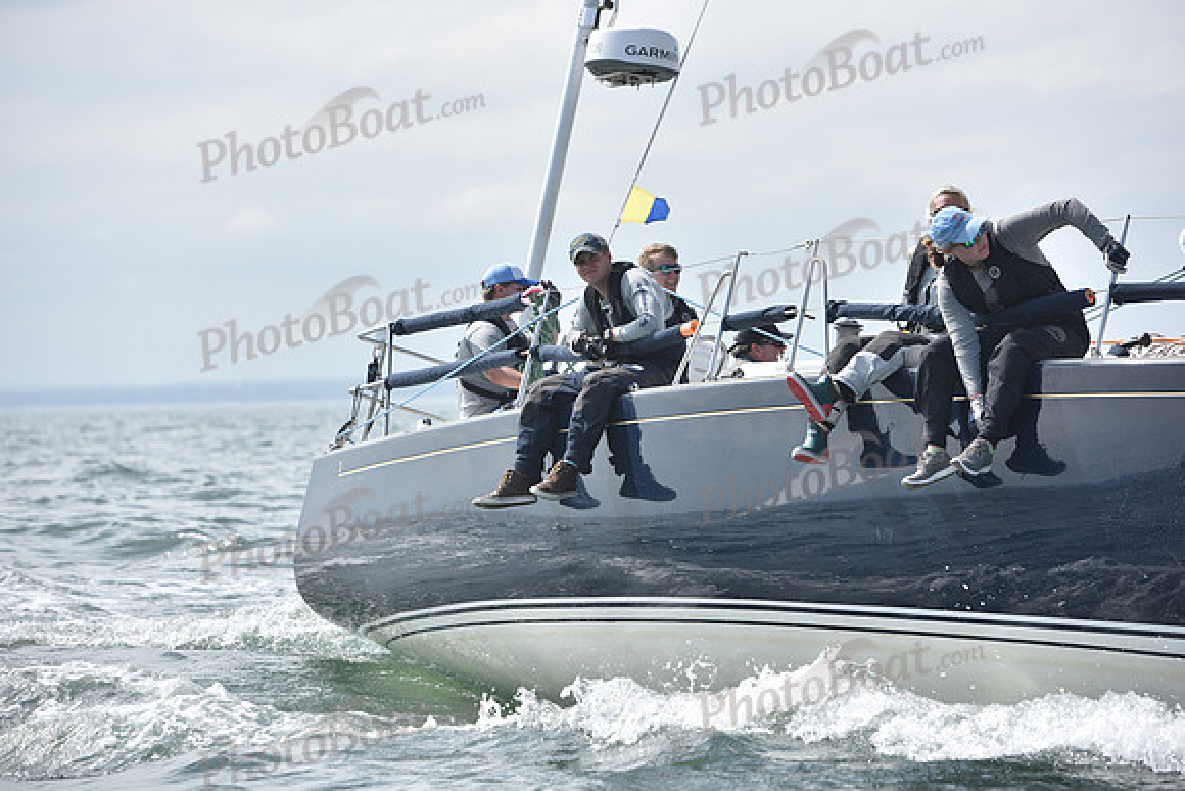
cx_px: 592
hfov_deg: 13.2
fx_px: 5103
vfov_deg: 8.9
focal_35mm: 155
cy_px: 396
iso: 200
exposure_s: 1/1250
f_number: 5
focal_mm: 155
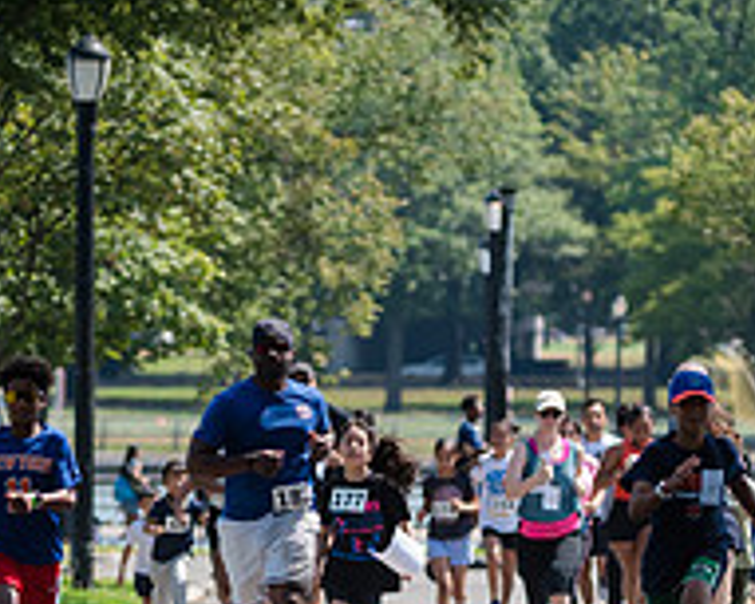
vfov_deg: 2.7
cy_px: 570
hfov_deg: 3.4
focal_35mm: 572
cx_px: 294
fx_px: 12788
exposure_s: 1/2000
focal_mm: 200
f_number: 5
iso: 500
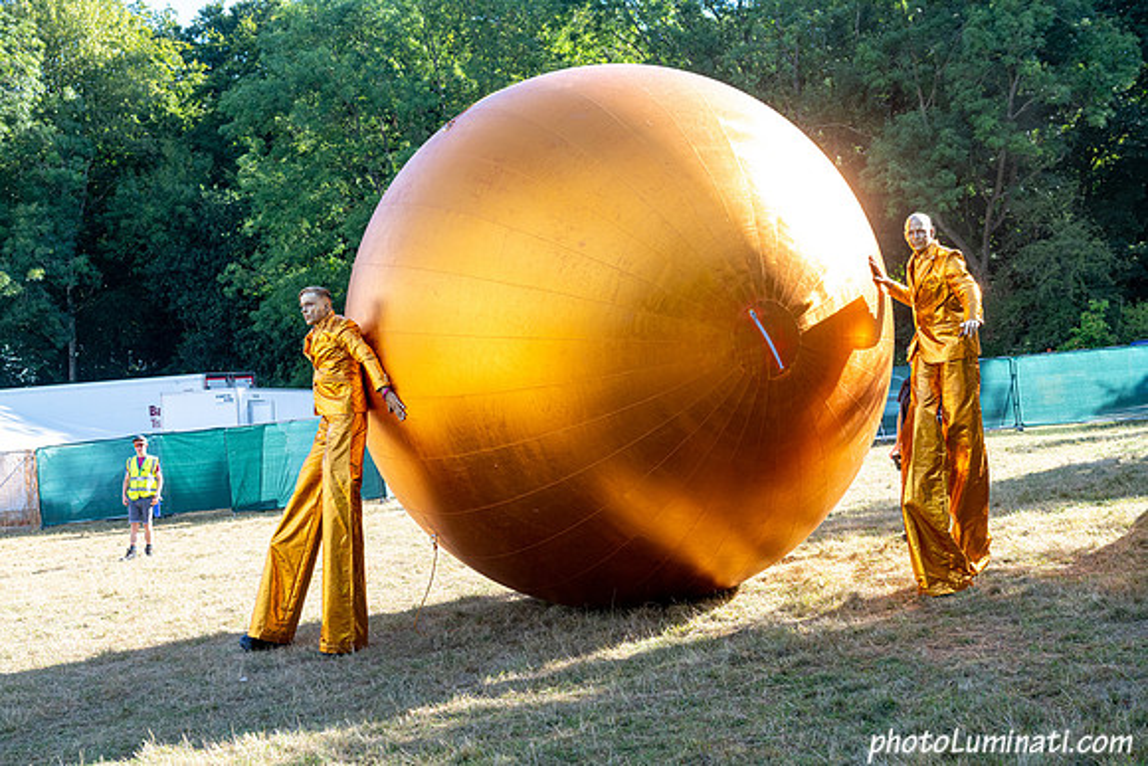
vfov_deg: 26.0
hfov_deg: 38.2
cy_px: 383
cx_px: 574
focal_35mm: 52
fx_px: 1660
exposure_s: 1/320
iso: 500
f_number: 6.3
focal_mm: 52
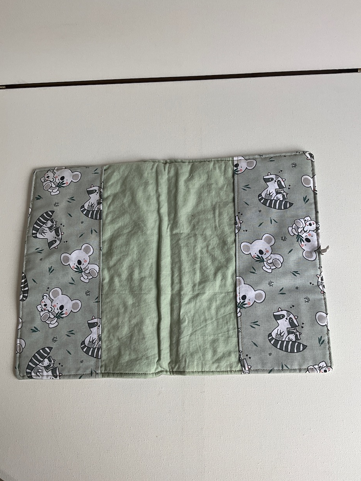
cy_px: 245
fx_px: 417
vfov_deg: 60.0
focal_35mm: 30
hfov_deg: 46.8
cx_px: 179
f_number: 1.8
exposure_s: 1/223
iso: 20
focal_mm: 3
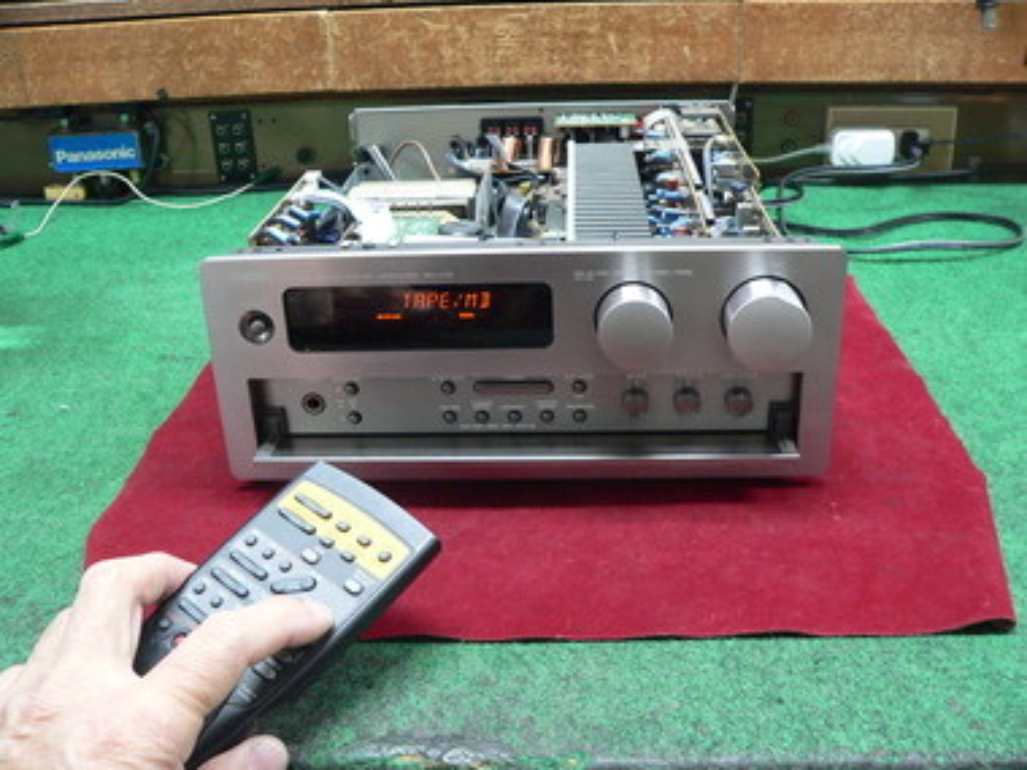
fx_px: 1068
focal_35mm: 36
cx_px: 514
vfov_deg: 39.7
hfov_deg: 51.4
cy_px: 385
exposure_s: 1/5
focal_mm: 6
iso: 200
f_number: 2.8
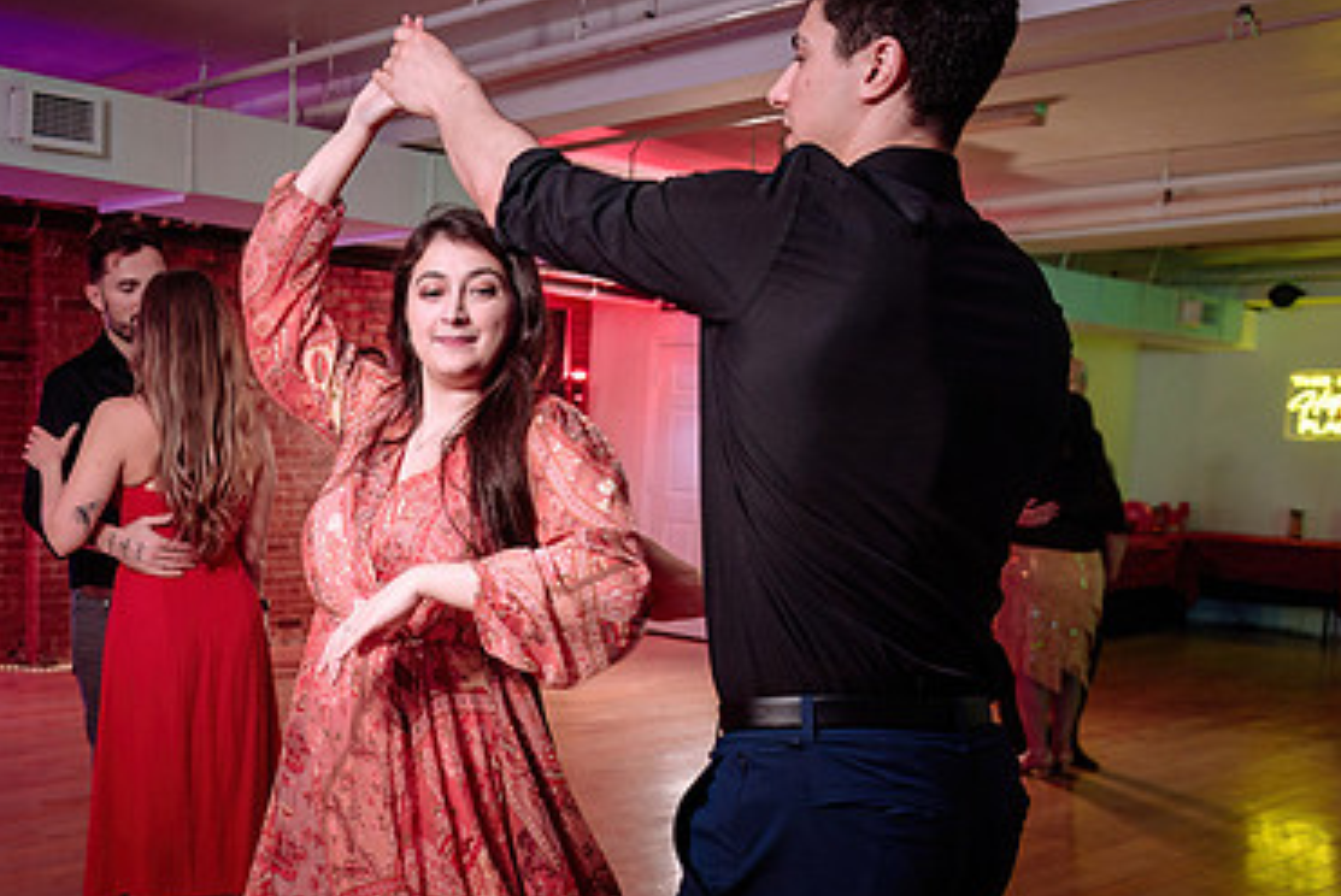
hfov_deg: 45.6
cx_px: 244
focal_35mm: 40
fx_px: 1491
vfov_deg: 33.2
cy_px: 576
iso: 640
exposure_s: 1/100
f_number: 2.8
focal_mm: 24
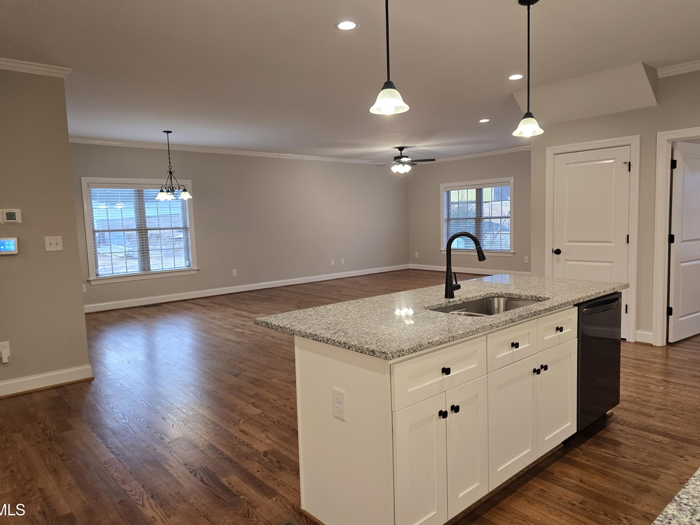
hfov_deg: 71.6
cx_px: 347
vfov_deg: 56.8
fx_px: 485
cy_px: 261
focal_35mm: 24
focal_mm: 6.3
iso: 160
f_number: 1.7
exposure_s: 1/120
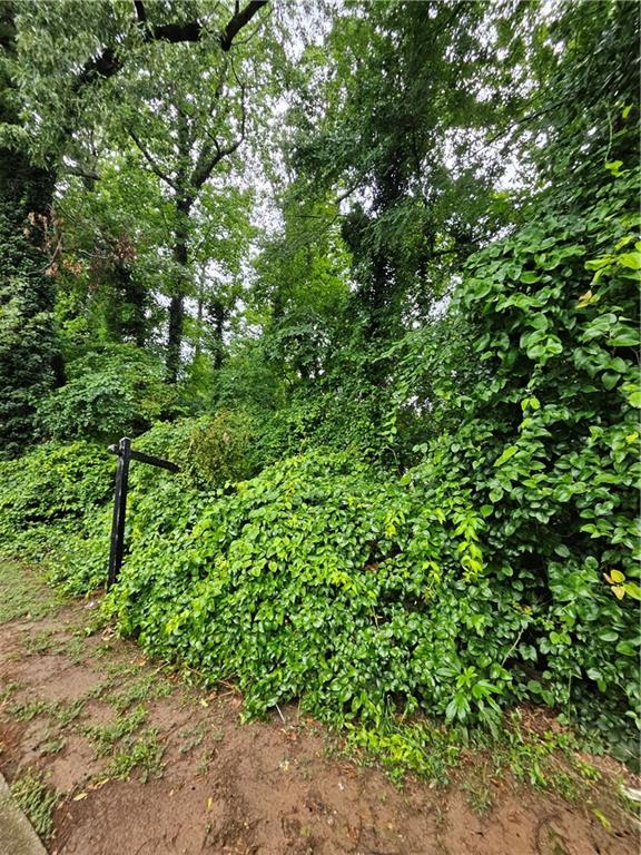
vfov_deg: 106.2
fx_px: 321
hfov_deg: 89.9
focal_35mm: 13
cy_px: 428
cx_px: 320
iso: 320
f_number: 2.2
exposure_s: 1/60
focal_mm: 1.74
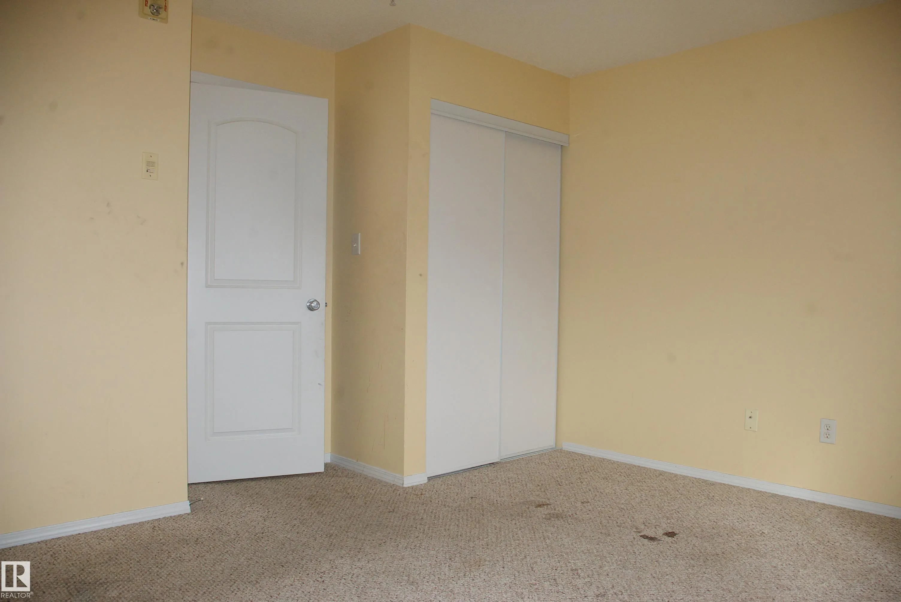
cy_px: 301
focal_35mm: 27
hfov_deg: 67.4
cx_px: 450
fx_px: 676
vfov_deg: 48.0
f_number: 9.5
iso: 800
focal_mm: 18
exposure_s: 1/180
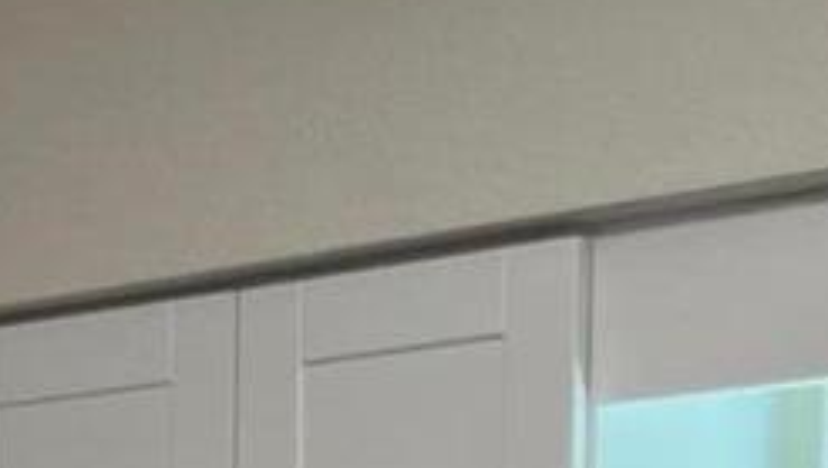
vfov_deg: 6.0
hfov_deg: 11.5
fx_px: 4044
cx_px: -37
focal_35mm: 184
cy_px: 1488
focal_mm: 5.7
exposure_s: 1/120
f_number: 1.5
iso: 125
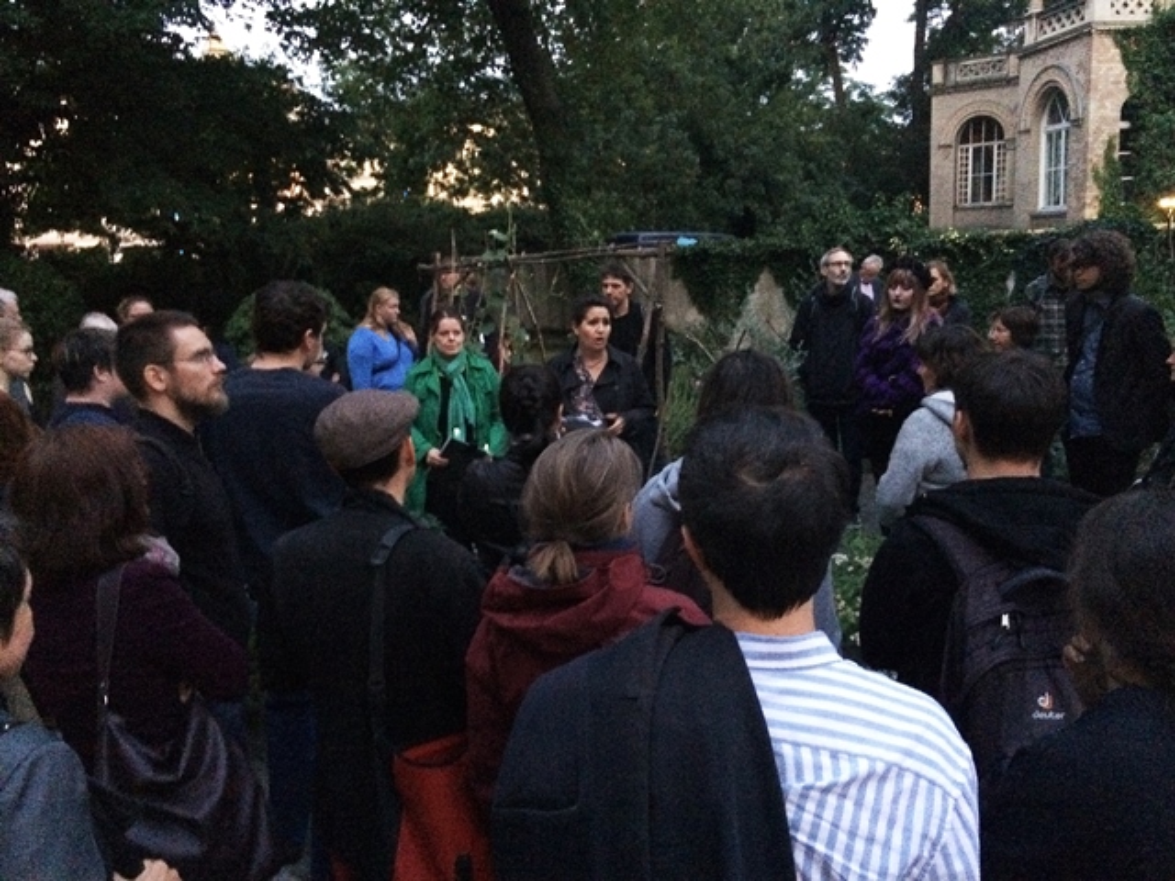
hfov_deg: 61.7
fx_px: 984
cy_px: 440
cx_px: 588
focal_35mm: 29
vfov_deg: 48.2
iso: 1600
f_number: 2.2
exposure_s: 1/17
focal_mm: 4.15
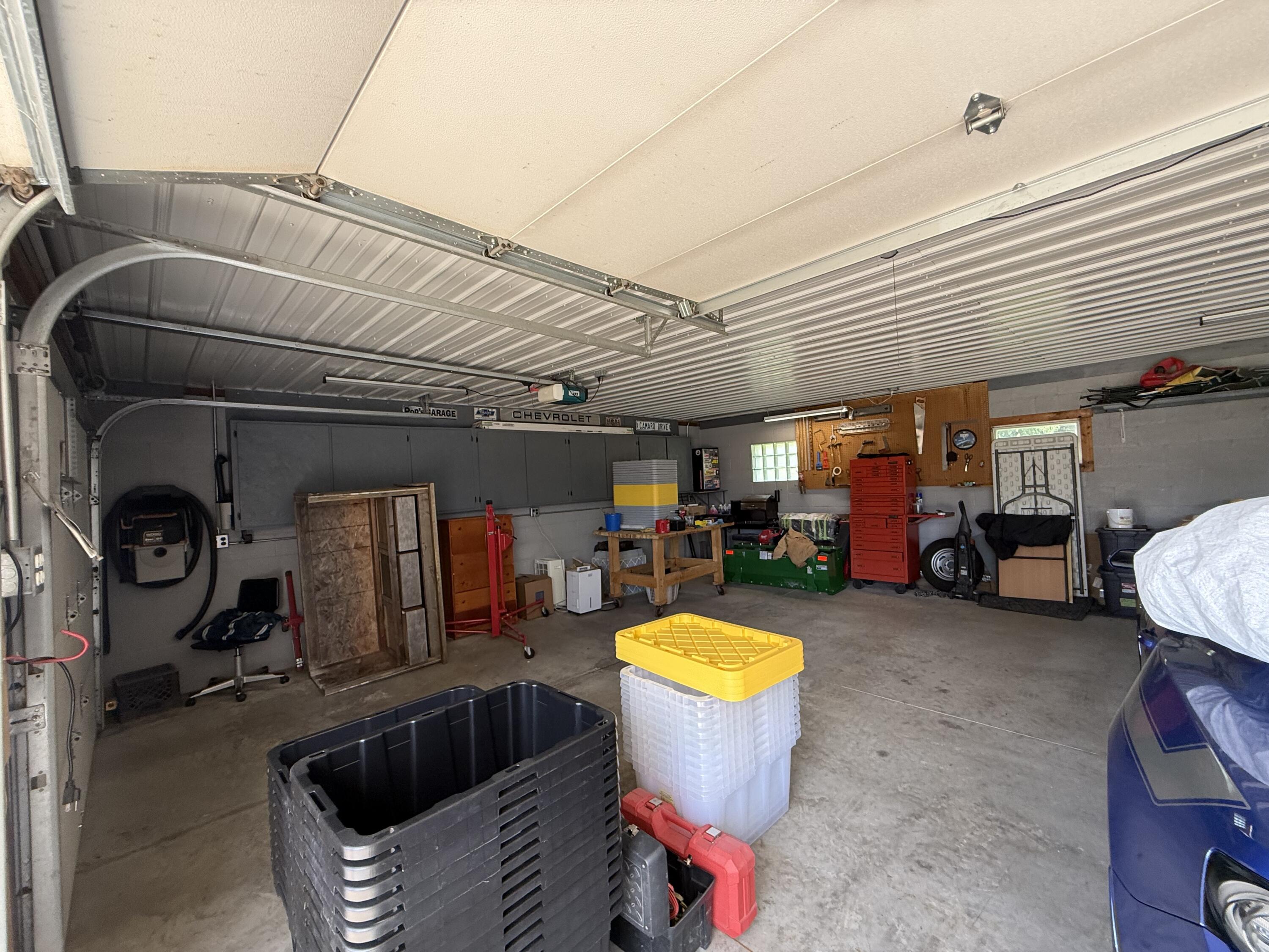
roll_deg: +2.7
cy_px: 476
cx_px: 634
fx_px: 513
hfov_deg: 102.1
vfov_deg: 85.7
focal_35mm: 14
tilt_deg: +3.8
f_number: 2.2
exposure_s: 1/99
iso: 125
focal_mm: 2.22
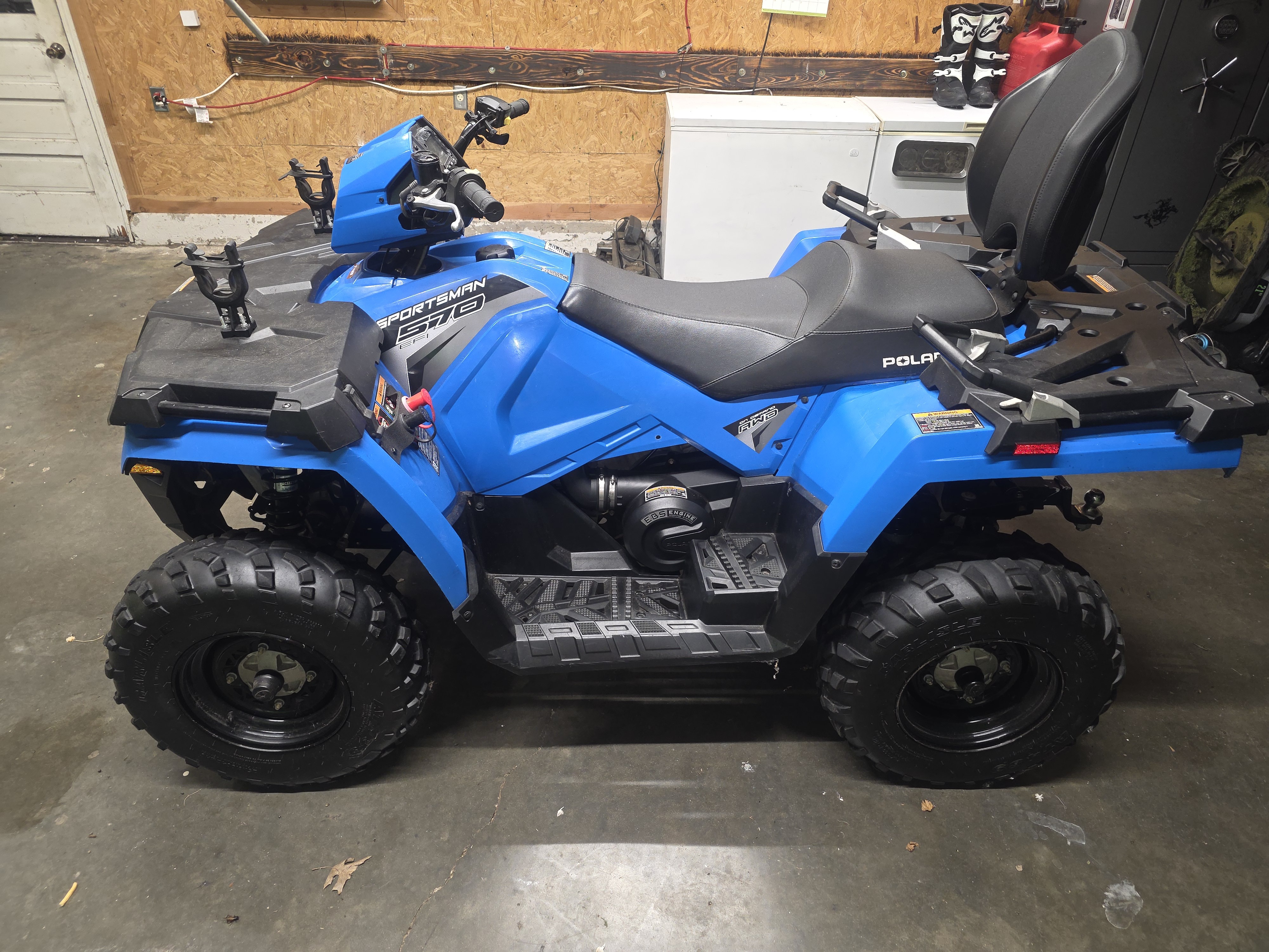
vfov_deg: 58.9
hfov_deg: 73.9
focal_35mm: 23
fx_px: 843
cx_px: 634
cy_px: 476
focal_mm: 6.3
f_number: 1.7
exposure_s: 1/40
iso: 100
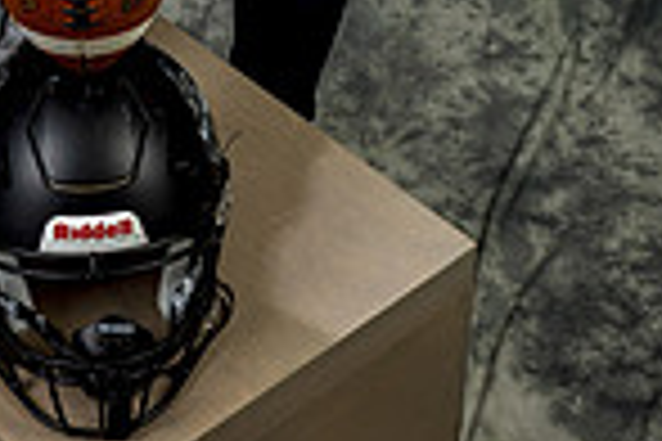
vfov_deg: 13.3
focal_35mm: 92
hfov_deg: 22.0
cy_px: -360
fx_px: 1692
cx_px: 180
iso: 125
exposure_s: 1/160
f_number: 6.3
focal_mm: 30
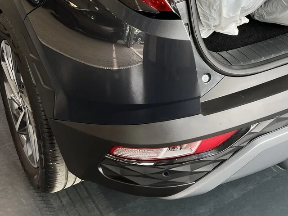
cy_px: -32
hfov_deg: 29.1
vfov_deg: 21.3
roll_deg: +1.1
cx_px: 234
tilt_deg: -21.6
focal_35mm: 65
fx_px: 541
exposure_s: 1/122
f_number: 1.6
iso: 32
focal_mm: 5.1
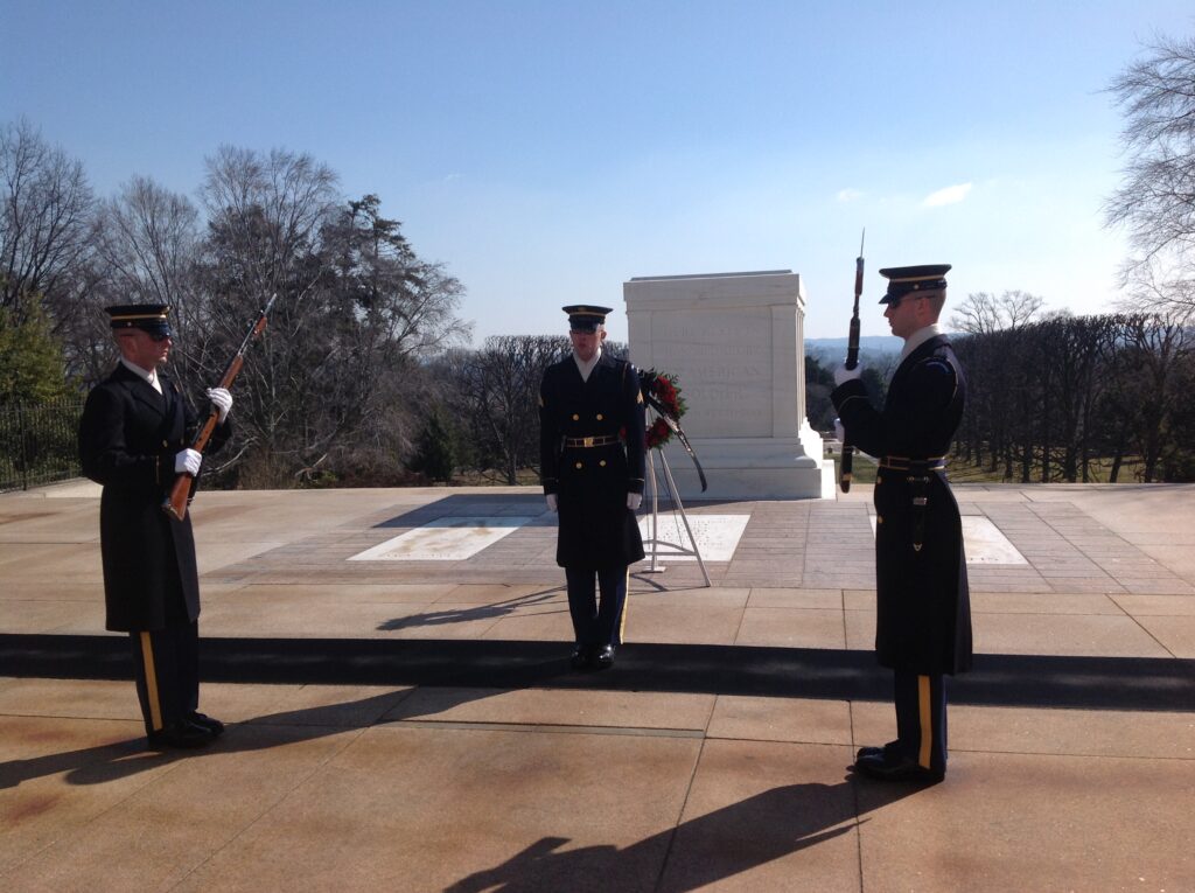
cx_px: 598
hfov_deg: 52.7
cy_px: 446
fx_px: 1207
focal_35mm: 35
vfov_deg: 40.6
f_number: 2.4
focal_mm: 4.28
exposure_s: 1/2747
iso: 64
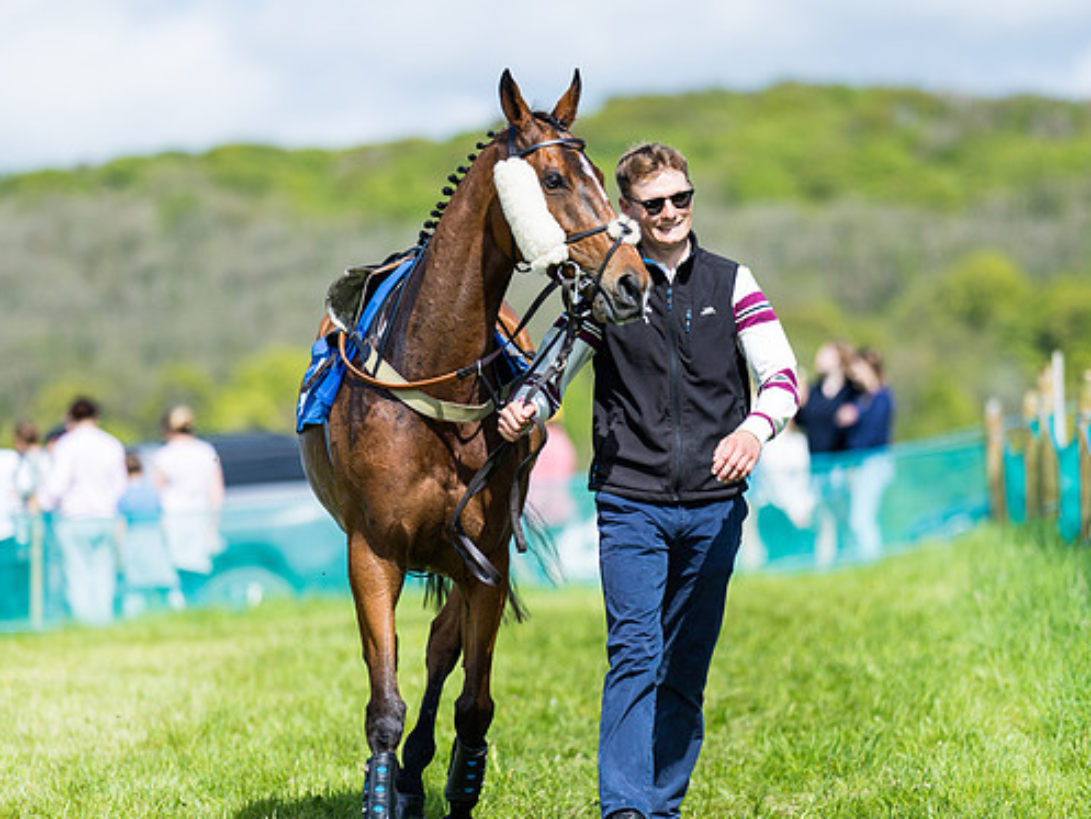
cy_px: 467
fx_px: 6872
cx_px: 569
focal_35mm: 218
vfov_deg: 6.8
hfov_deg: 9.1
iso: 50
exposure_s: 1/5000
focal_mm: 135
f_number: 1.8
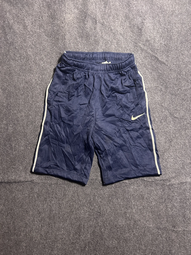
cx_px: 96
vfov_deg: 67.3
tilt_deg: -66.6
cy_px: 128
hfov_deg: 53.1
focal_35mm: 26
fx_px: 191
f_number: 1.5
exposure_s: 1/50
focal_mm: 5.7
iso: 500
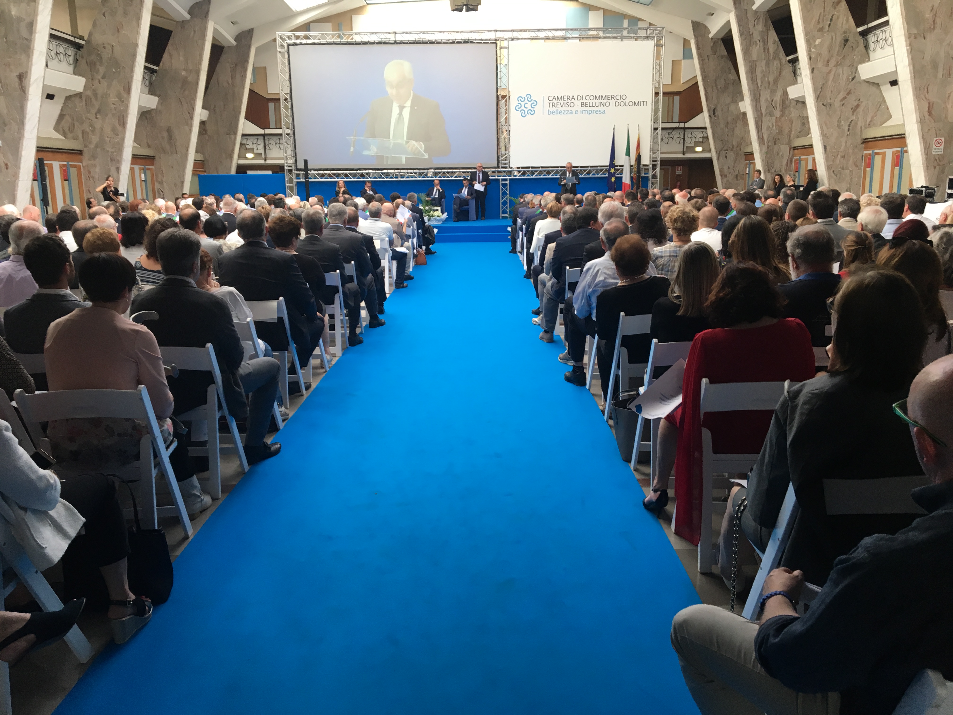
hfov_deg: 61.7
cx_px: 476
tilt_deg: -12.4
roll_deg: +2.2
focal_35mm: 29
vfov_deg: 48.2
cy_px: 358
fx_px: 798
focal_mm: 4.15
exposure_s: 1/30
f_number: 2.2
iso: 50
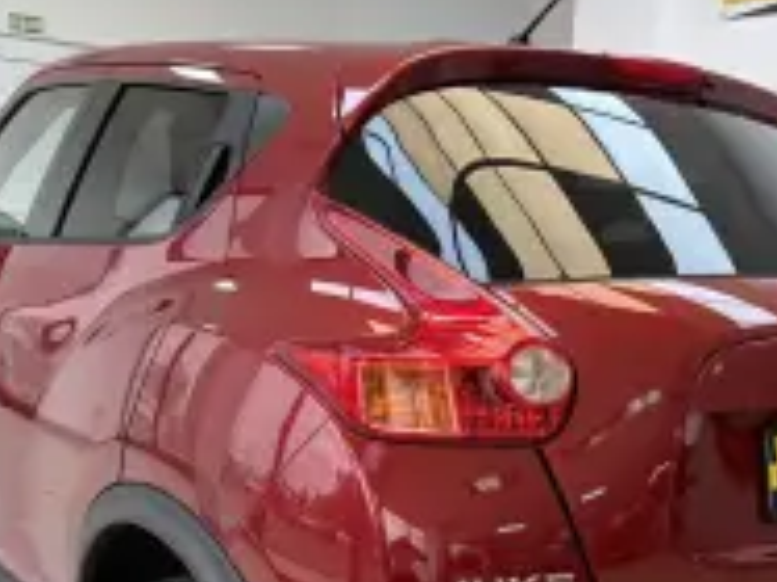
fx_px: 1122
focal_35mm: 50
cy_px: 511
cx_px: 461
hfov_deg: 38.1
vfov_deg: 28.1
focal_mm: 5.96
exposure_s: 1/100
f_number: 1.6
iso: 32
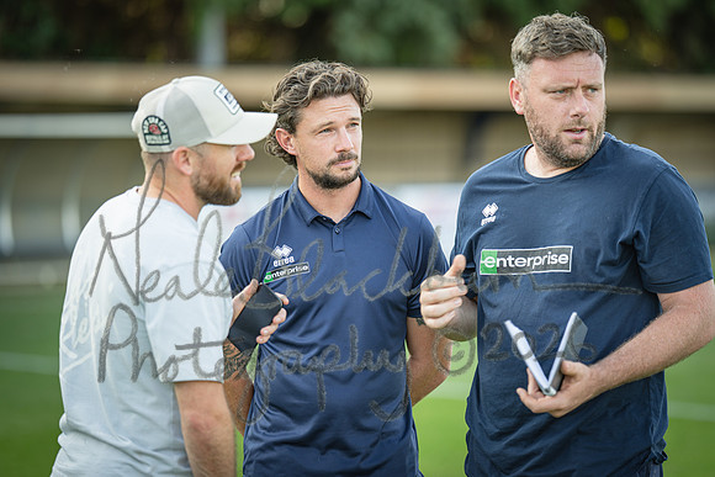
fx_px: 2682
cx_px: 358
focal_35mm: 135
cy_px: 238
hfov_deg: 15.2
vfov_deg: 10.2
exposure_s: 1/160
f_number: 1.8
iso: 50
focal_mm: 135
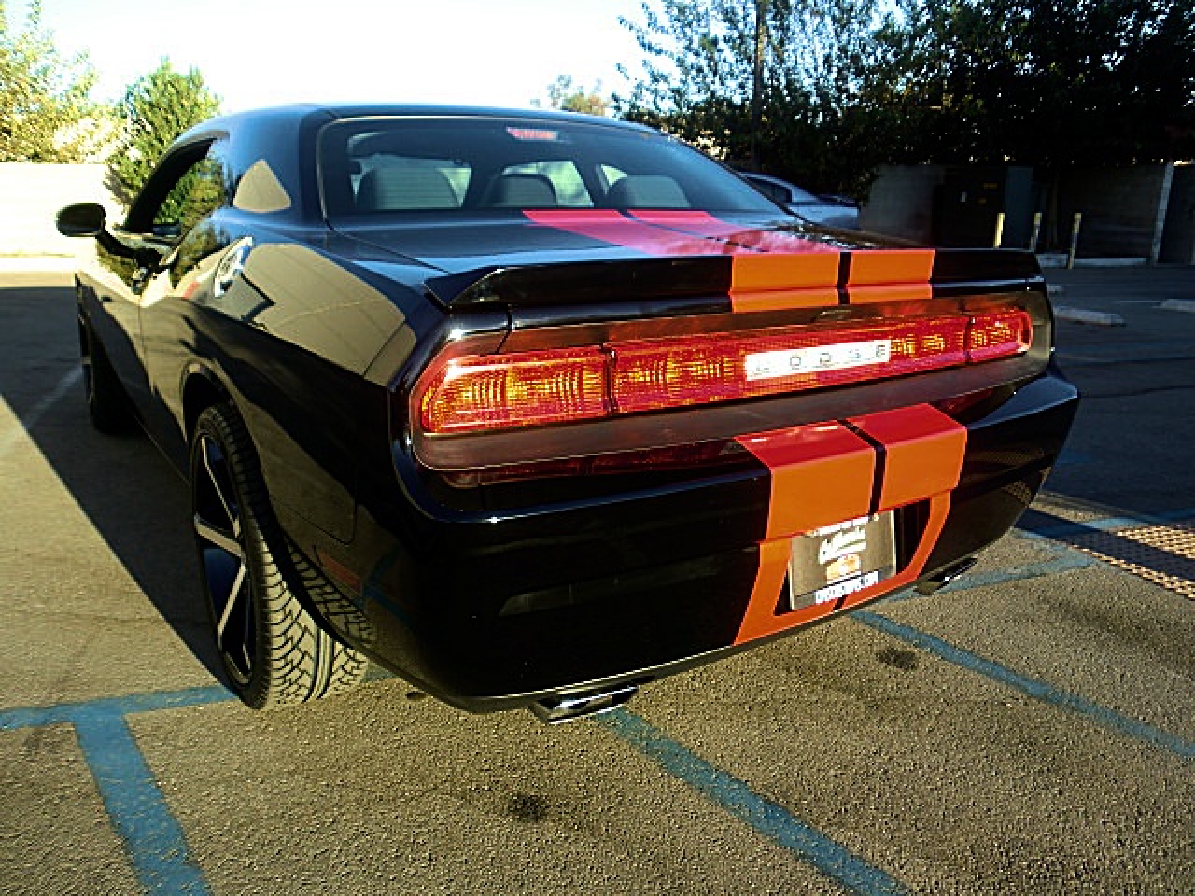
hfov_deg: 67.3
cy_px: 448
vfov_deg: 53.1
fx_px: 898
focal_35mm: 26
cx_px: 598
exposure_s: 1/200
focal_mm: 4.65
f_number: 2.6
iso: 64
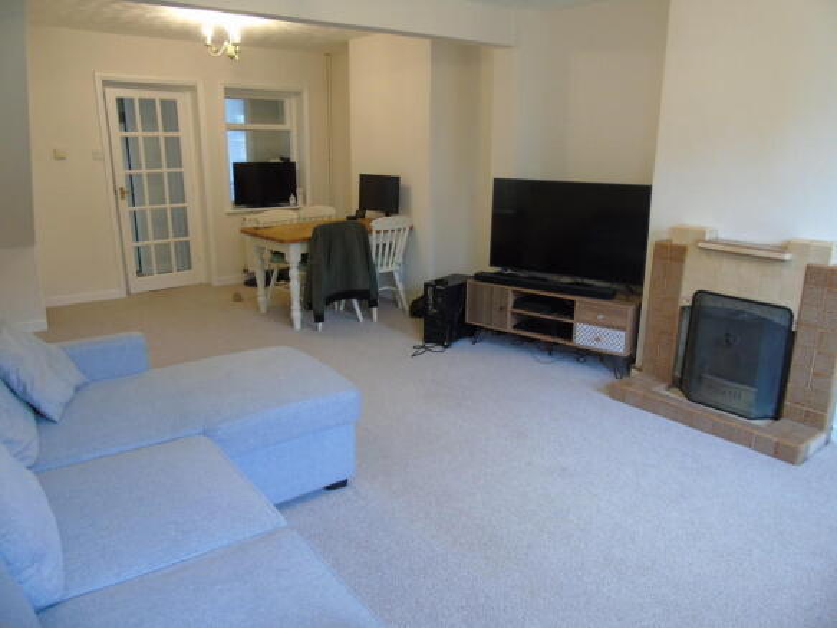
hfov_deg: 69.4
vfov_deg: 54.9
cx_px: 418
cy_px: 314
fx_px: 604
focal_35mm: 25
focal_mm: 4.4
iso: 400
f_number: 3.4
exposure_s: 1/30
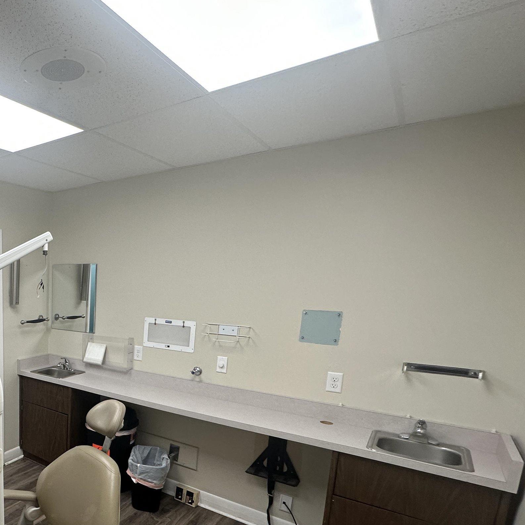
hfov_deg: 54.5
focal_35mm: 24
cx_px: 31
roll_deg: -0.4
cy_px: 353
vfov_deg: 63.3
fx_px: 412
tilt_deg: -10.0
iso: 160
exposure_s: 1/120
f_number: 2.2
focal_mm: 2.22
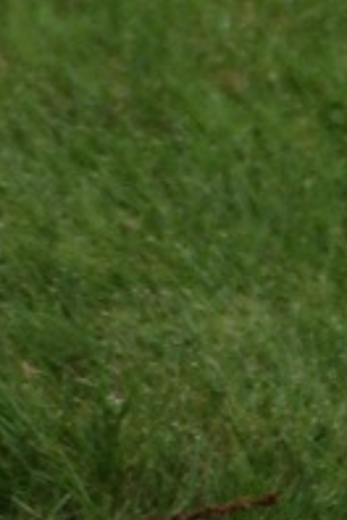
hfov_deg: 1.6
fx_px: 12736
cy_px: -968
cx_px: -435
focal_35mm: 881
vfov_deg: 2.3
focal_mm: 75
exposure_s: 1/200
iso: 100
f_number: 6.3
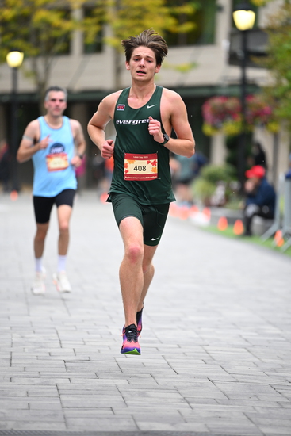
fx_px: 2423
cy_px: 218
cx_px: 146
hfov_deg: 6.9
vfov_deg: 10.3
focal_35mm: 200
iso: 1600
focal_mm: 200
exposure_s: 1/1250
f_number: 2.8
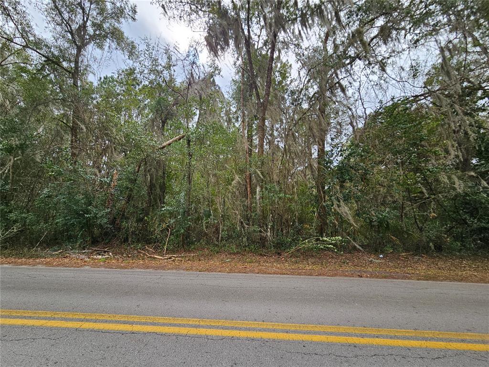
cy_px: 184
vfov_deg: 89.9
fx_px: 184
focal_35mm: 13
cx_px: 244
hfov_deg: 106.2
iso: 50
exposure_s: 1/852
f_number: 2.2
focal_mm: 2.2
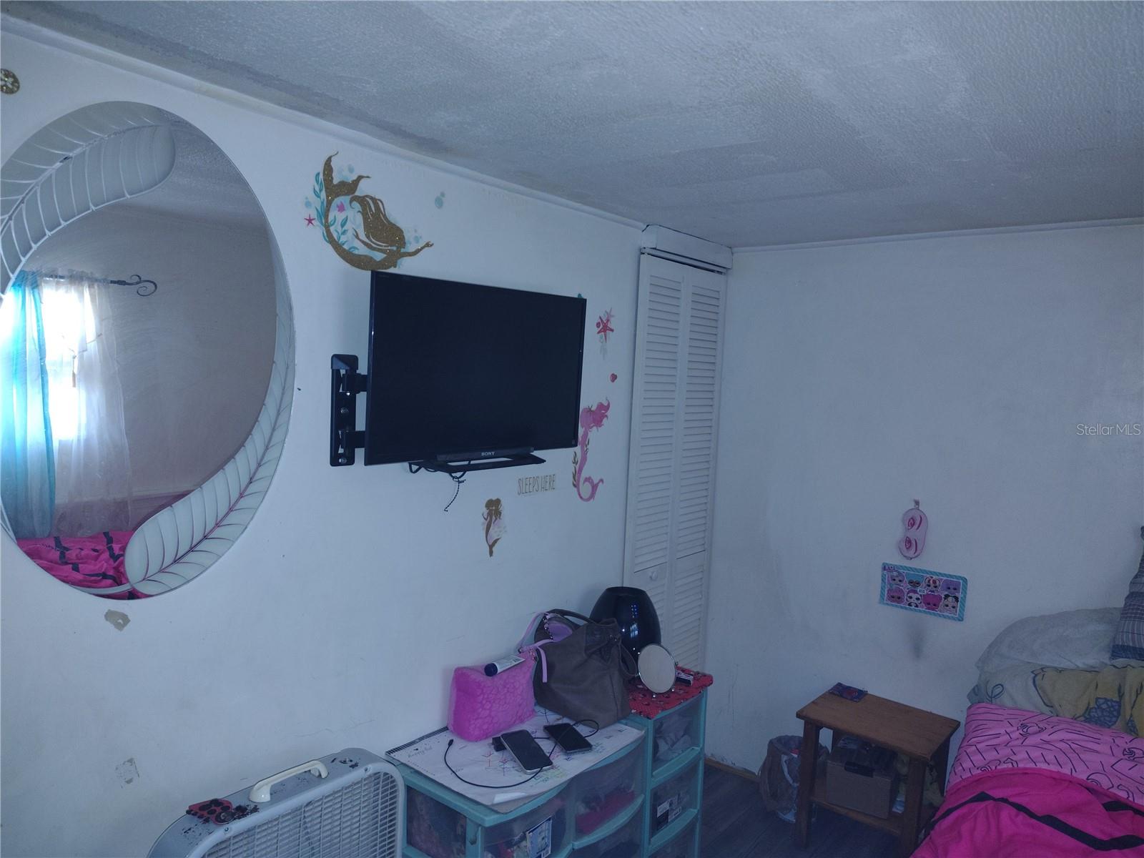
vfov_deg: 56.8
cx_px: 572
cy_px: 429
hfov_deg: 71.6
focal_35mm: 24
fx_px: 793
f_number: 1.8
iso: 885
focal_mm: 5.56
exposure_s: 1/60
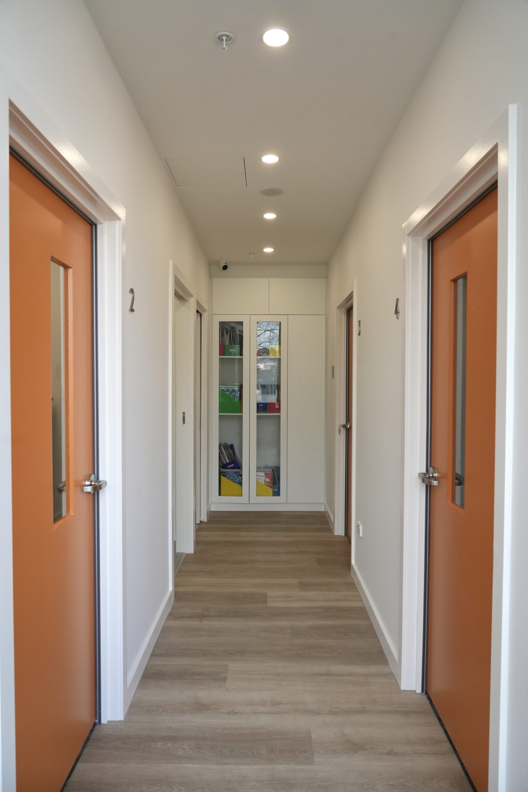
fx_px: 528
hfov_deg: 53.1
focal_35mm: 24
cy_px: 396
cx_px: 264
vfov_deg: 73.7
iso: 1250
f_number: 6.3
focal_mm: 24
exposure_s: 1/400
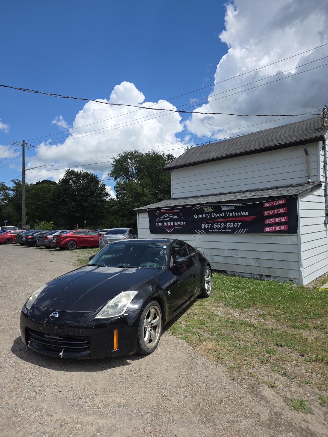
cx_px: 164
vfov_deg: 73.9
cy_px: 218
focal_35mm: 23
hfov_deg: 58.9
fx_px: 291
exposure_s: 1/7944
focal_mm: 6.25
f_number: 1.7
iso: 80
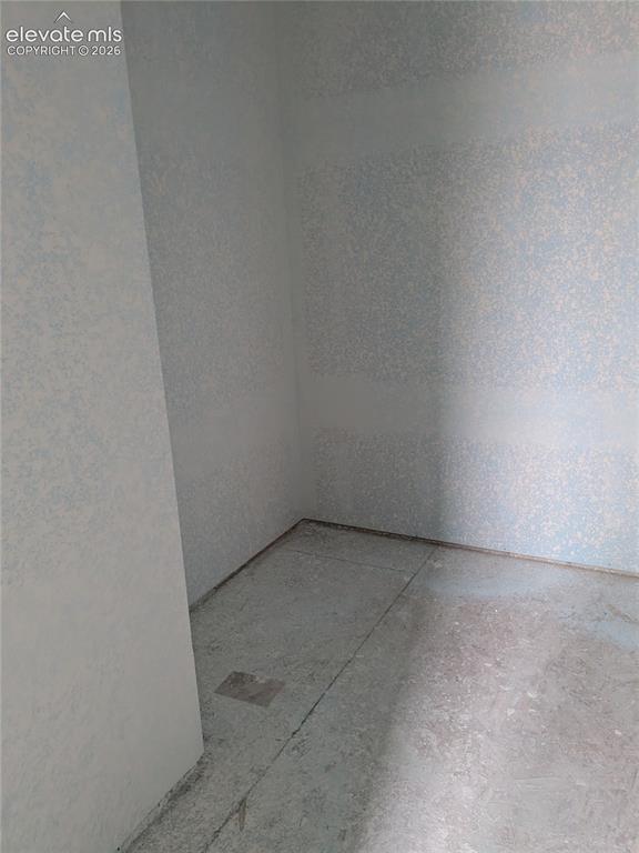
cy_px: 426
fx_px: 665
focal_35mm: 27
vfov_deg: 65.3
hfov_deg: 51.4
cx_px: 320
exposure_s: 1/120
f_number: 1.73
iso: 540
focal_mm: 4.38
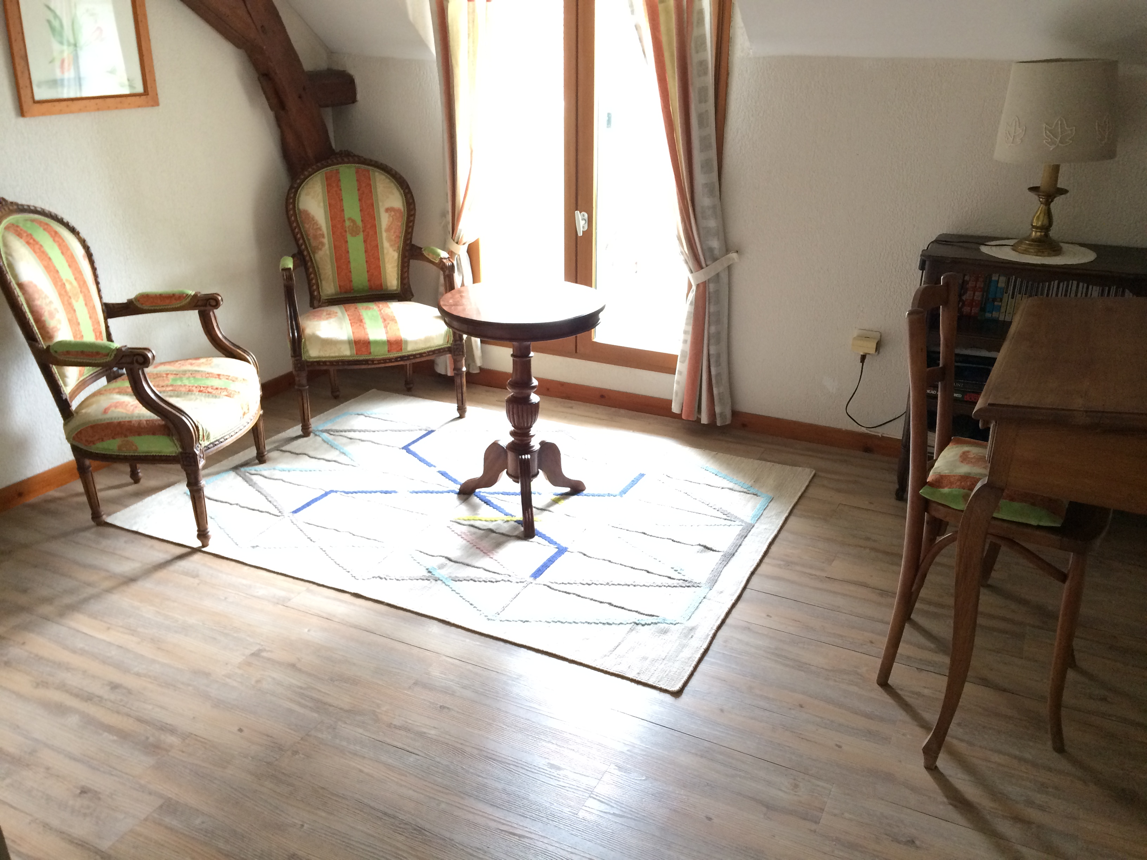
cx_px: 574
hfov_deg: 61.7
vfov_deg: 48.2
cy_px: 430
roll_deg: +1.3
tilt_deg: -24.1
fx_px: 961
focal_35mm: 29
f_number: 2.2
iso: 200
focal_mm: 4.15
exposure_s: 1/33
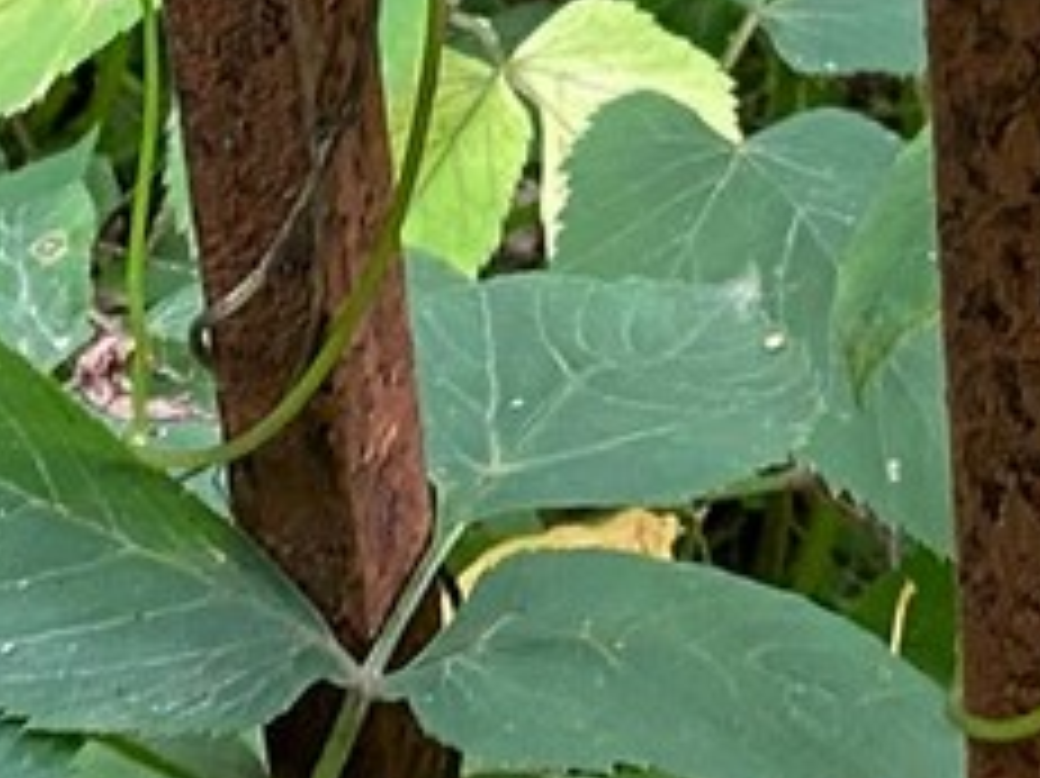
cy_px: -1327
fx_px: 4865
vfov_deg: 8.1
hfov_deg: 12.1
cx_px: 963
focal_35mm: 162
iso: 125
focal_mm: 4.25
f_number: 1.8
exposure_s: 1/82
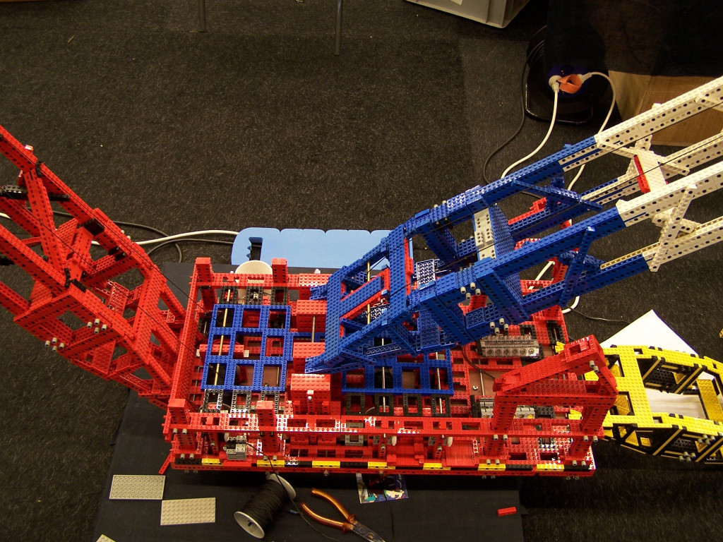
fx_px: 794
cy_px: 271
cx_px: 362
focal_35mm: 38
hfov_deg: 49.0
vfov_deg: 37.7
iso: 80
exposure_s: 1/2
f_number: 2.8
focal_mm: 6.3
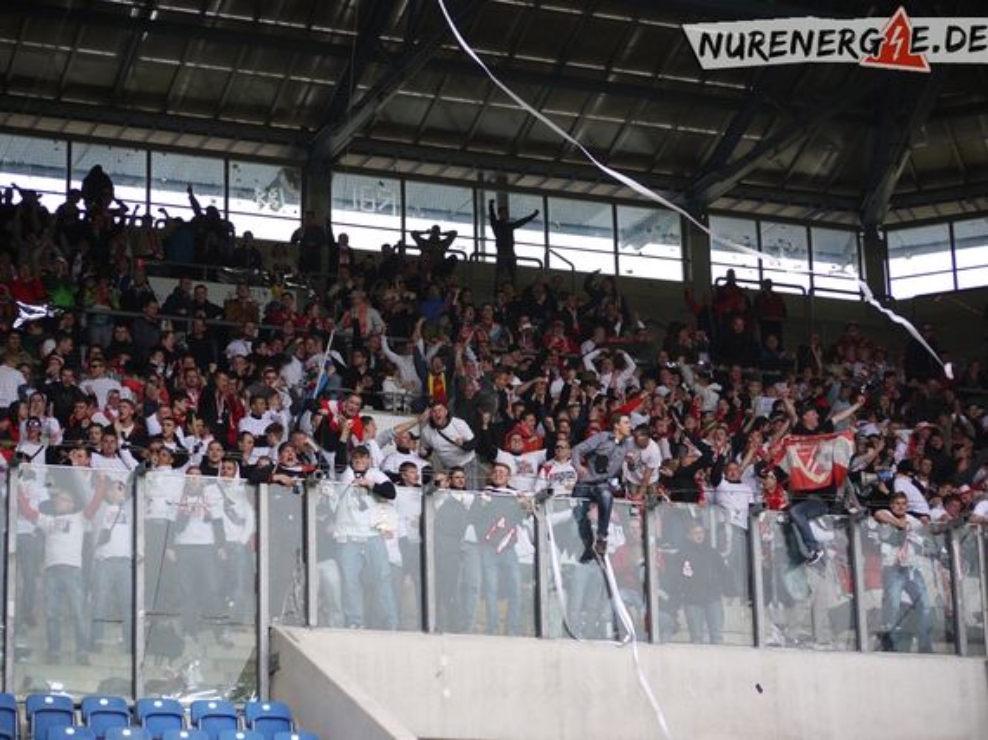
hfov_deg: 21.8
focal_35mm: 90
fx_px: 2568
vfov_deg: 16.4
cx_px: 494
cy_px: 370
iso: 100
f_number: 4
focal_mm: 45
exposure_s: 1/125
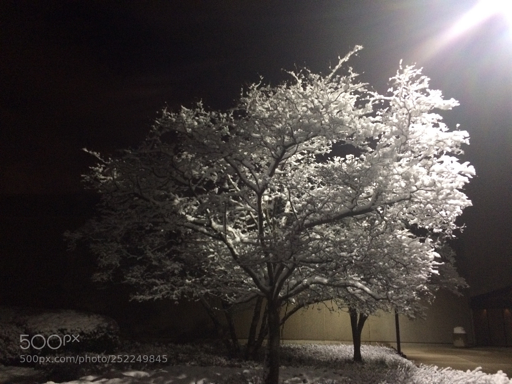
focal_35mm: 29
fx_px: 429
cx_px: 256
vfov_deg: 48.2
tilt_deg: +16.8
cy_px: 192
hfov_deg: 61.7
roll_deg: -1.0
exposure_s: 1/17
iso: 320
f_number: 2.2
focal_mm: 4.15
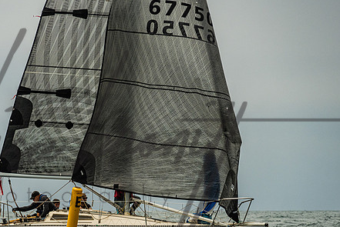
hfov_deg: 6.1
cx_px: 109
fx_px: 3195
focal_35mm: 338
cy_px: 170
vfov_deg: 4.1
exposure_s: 1/2500
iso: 400
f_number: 6.3
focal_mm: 200
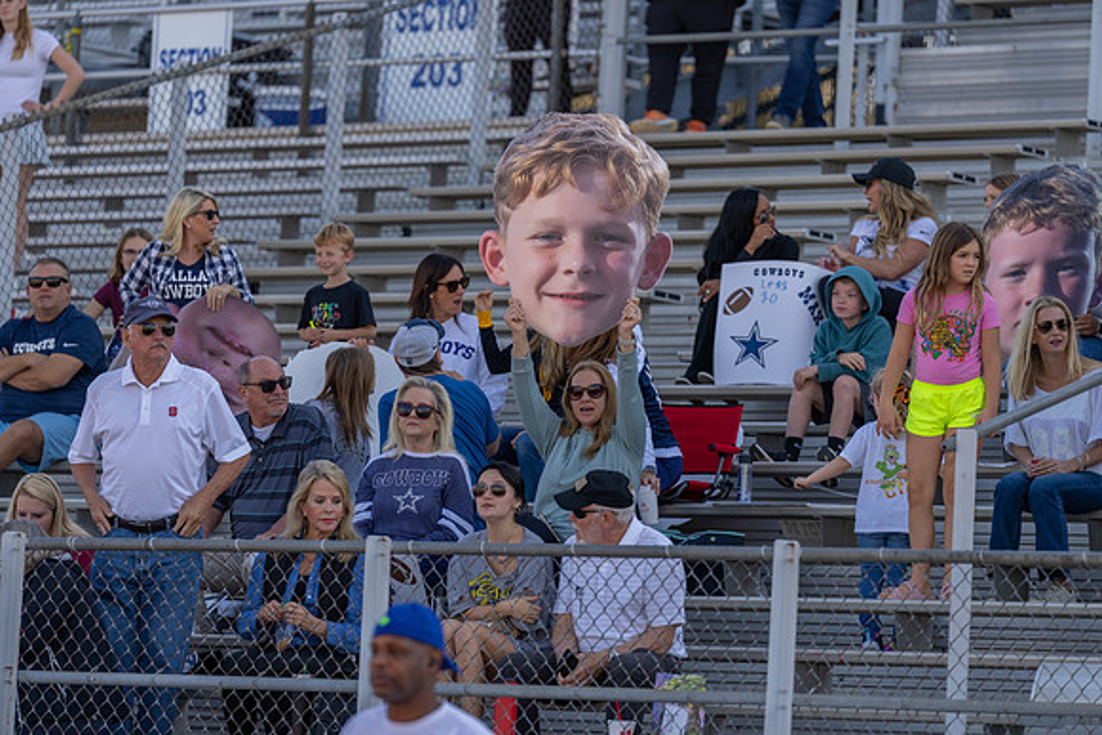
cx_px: 551
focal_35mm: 200
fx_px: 6123
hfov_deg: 10.3
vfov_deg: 6.9
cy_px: 368
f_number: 3.2
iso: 100
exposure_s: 1/1000
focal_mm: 200
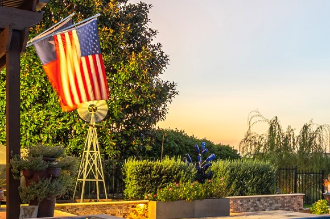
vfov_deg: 22.4
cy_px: 165
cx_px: 275
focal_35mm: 60
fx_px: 550
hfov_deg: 32.3
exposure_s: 1/1.67
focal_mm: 16
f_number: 9
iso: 125
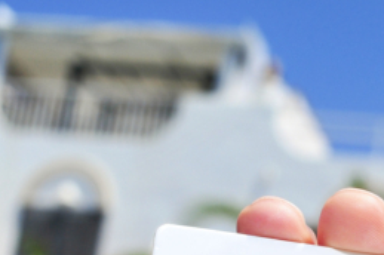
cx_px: 517
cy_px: 363
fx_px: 1656
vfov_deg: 8.6
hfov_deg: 12.7
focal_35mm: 155
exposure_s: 1/250
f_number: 8
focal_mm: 35
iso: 200
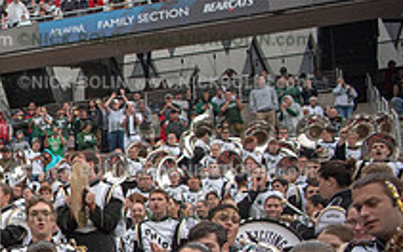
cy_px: 261
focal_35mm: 84
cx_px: -136
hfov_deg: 21.9
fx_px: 923
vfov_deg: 15.2
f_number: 2.8
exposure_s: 1/1000
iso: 250
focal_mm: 30
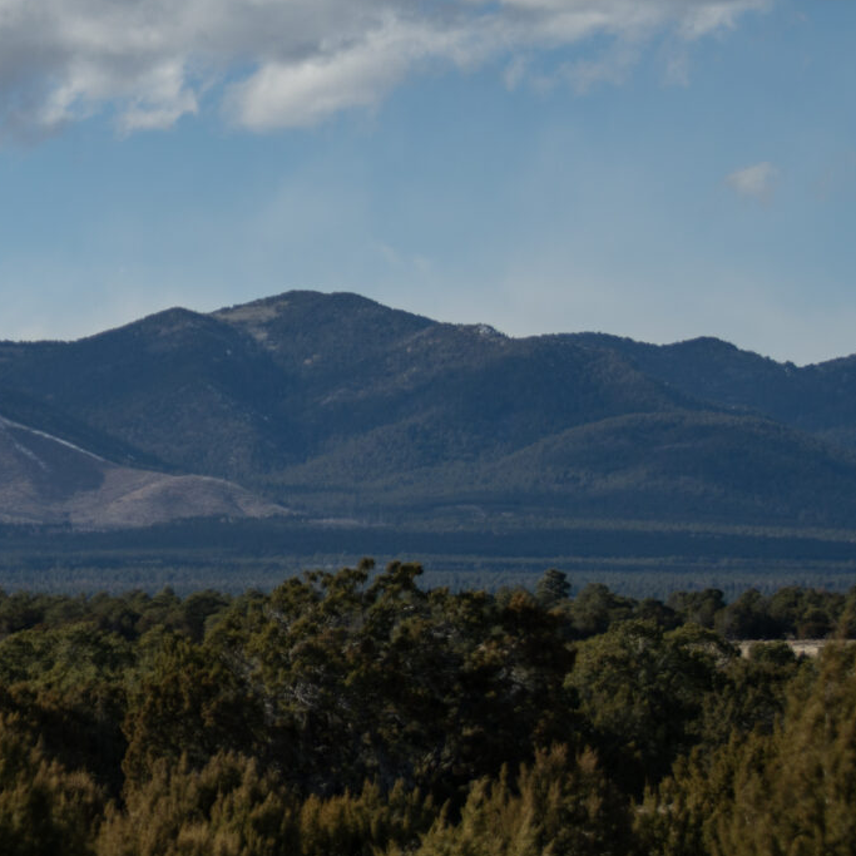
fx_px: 6239
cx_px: -258
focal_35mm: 223
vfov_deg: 7.8
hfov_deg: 7.8
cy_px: 350
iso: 100
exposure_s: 1/2000
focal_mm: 70
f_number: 4.5
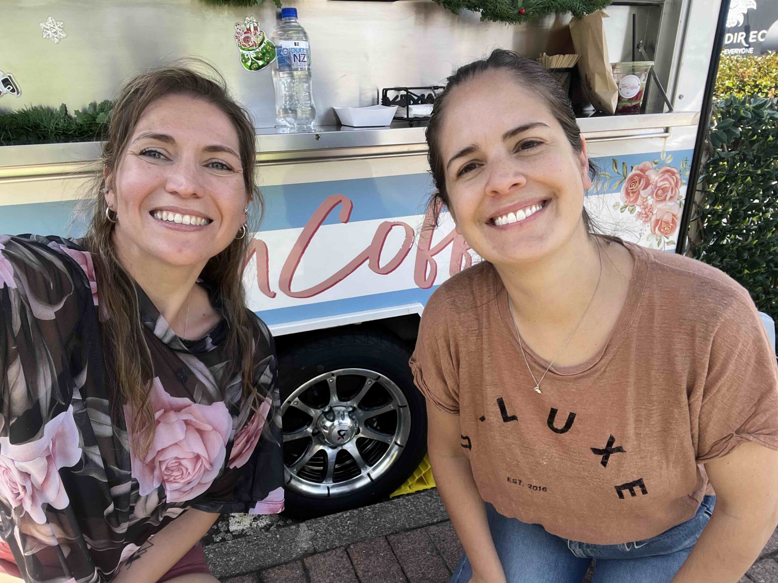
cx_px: 389
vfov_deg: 58.9
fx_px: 517
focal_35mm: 23
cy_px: 292
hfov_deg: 73.9
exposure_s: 1/171
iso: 25
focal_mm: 2.71
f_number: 2.2
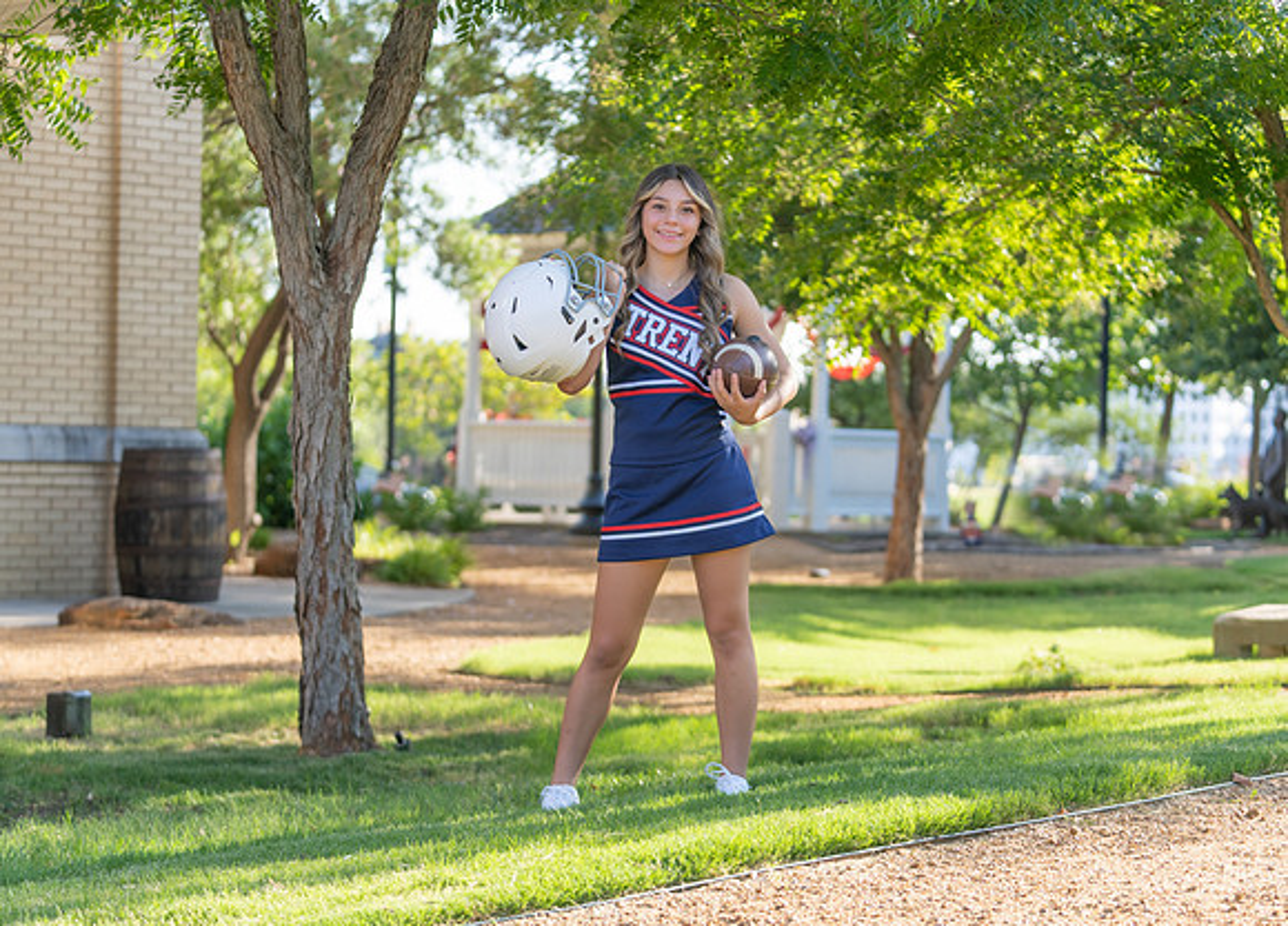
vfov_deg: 18.1
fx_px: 2907
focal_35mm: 79
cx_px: 650
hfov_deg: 25.0
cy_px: 482
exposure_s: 1/320
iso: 100
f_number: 2.8
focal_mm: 70
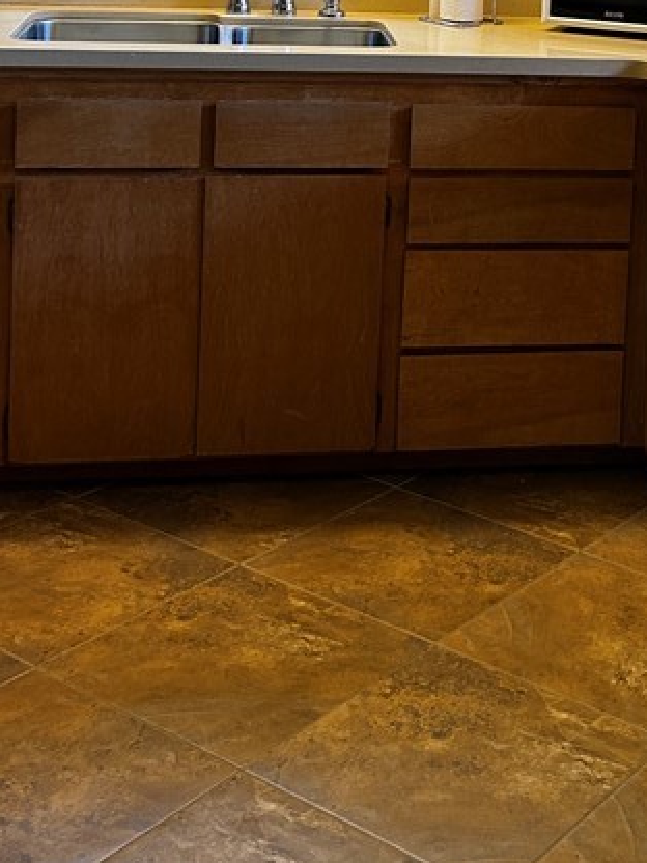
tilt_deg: -5.5
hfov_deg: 22.5
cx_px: 562
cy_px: -41
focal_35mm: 64
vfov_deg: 28.1
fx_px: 1595
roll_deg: -3.1
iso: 80
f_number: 1.5
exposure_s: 1/60
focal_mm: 5.7
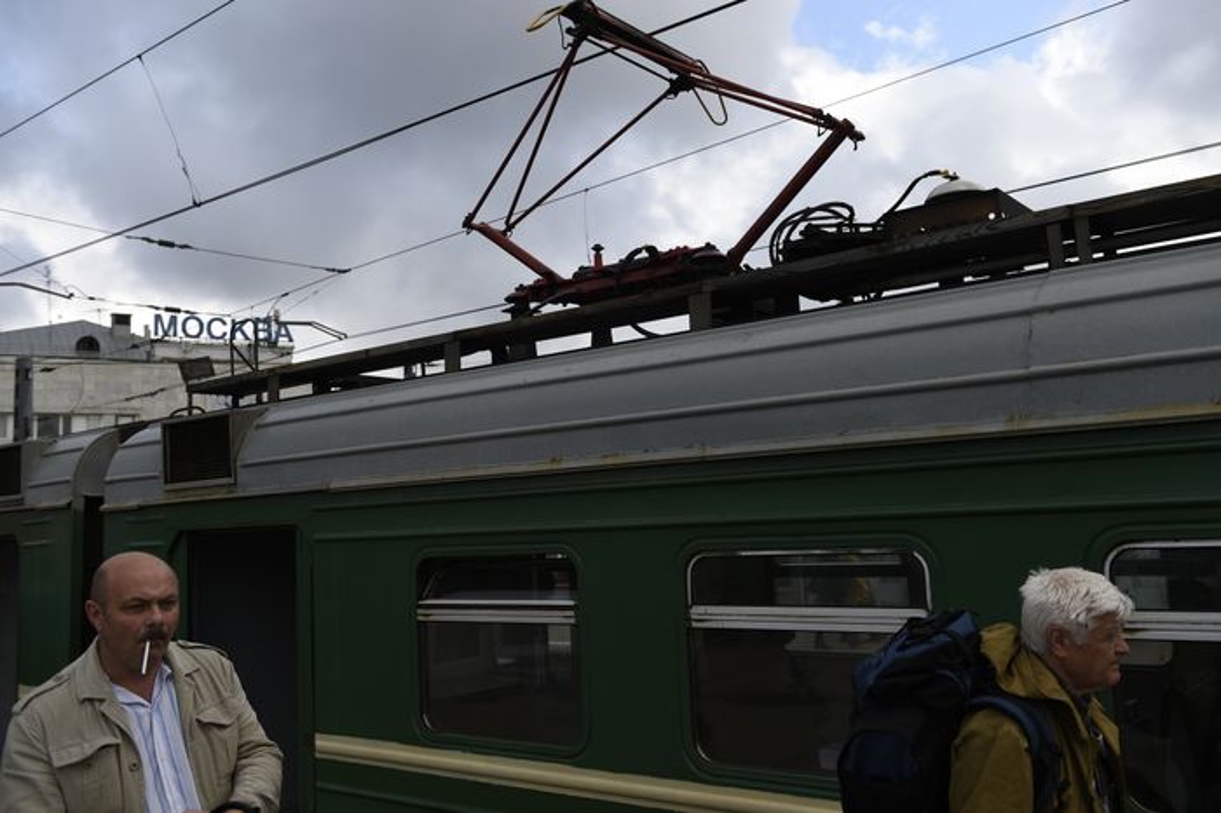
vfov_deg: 38.8
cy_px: 406
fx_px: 1153
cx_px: 610
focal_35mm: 34
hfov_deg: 55.8
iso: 100
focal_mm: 34
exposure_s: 1/640
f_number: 4
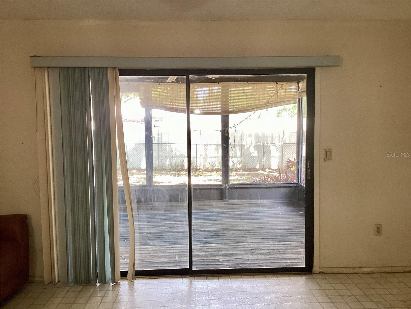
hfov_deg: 58.4
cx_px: 206
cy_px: 154
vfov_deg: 45.4
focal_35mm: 31
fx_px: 368
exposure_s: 1/60
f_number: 2.4
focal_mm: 3.3
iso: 80
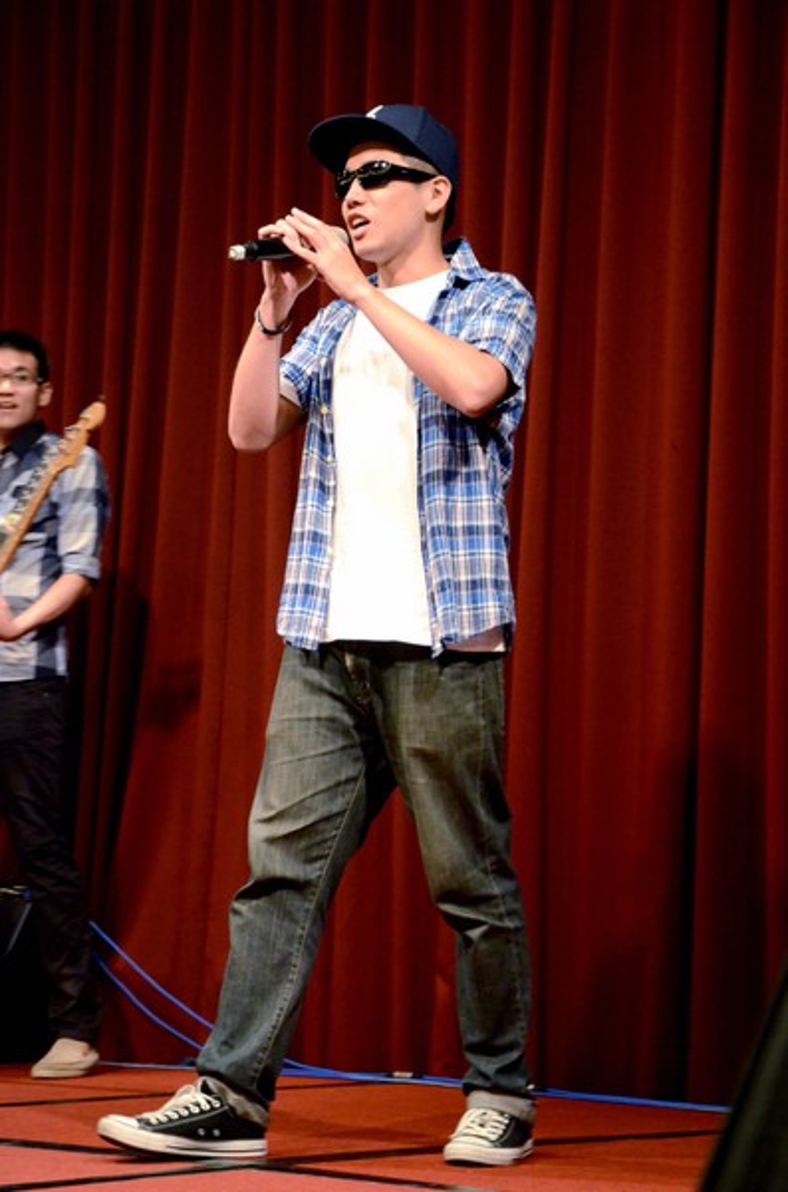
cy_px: 596
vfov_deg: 27.1
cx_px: 394
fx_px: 2475
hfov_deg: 18.1
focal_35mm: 75
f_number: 5
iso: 3200
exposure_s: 1/80
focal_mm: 50
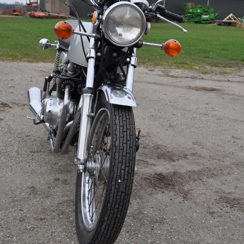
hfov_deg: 31.6
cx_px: 122
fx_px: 431
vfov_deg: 31.5
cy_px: 90
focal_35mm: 54
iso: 200
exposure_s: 1/200
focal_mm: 28
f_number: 7.1
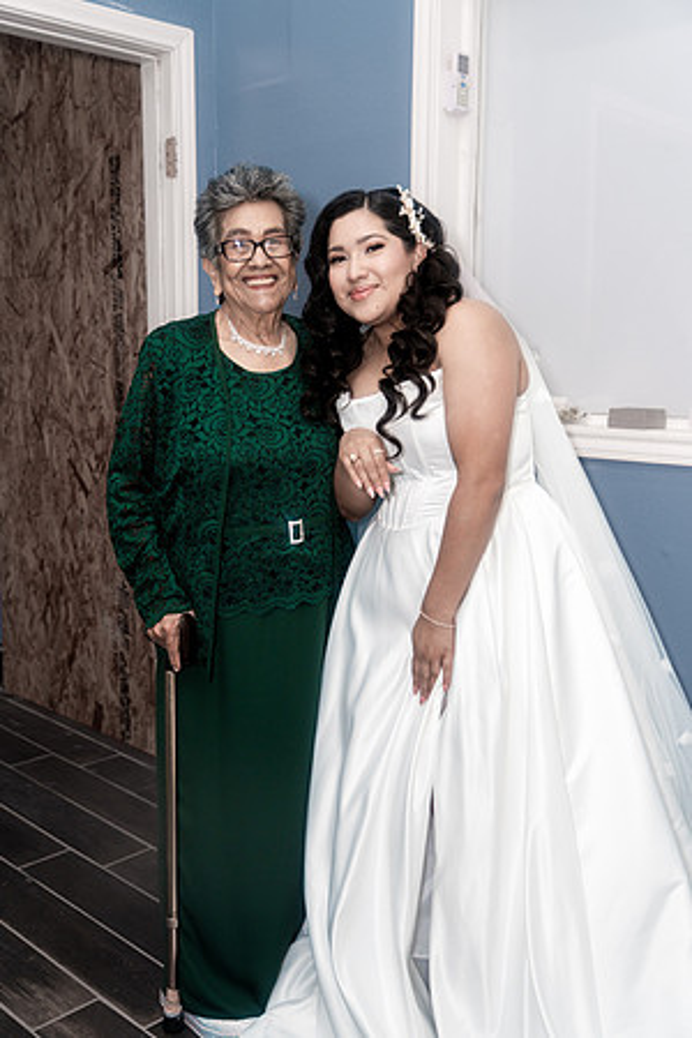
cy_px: 519
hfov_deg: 35.9
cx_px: 346
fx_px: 1067
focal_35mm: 37
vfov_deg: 51.9
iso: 640
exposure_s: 1/250
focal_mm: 37
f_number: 4
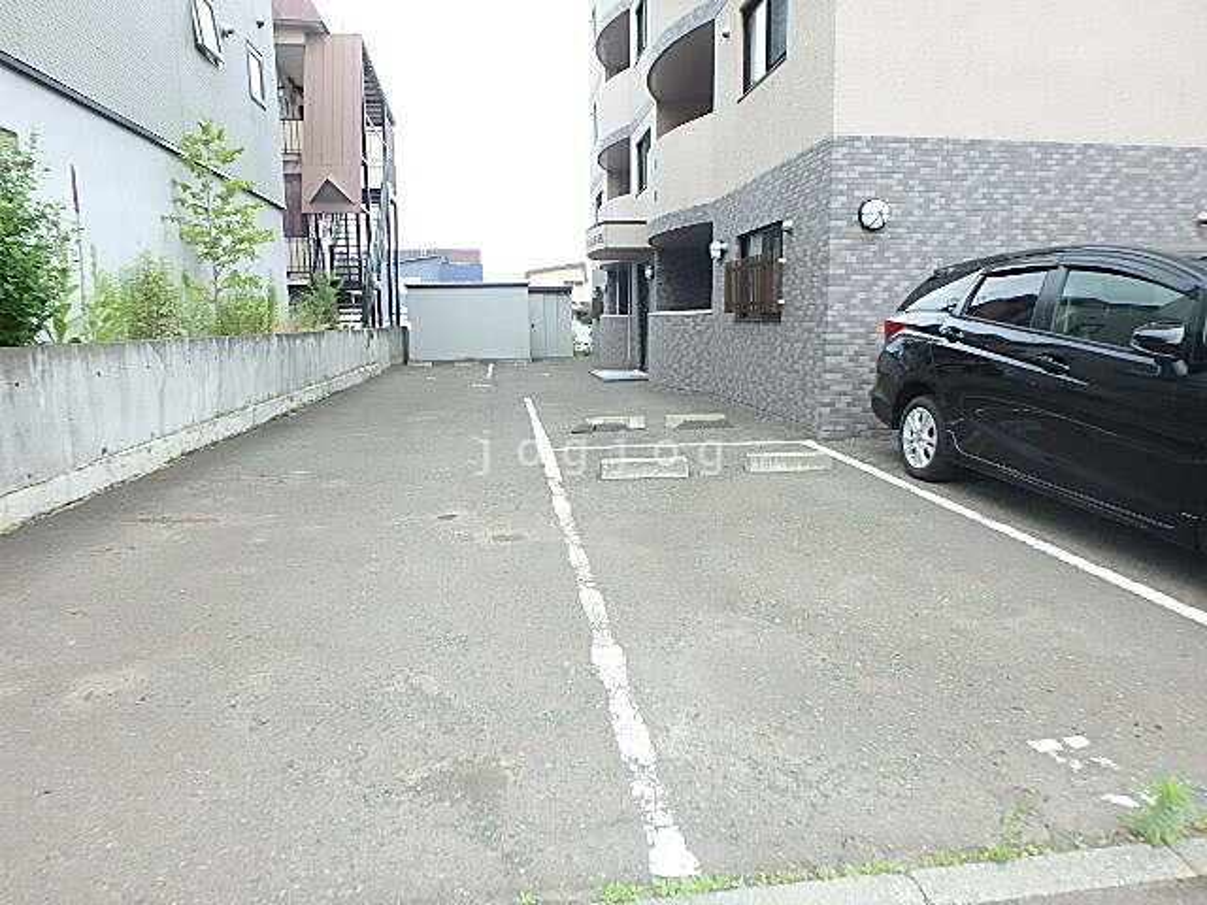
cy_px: 452
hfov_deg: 79.0
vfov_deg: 63.4
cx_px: 604
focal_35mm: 21
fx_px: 732
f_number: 3.5
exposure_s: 1/125
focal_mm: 3.7
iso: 125
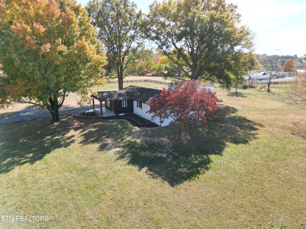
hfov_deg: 71.6
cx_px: 153
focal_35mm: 24
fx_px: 212
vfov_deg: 56.8
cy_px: 114
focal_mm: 6.72
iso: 200
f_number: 1.7
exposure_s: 1/1600
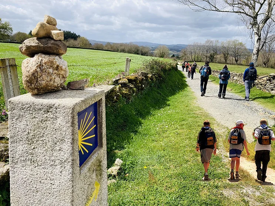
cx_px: 138
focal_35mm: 28
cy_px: 103
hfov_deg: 63.5
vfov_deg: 49.7
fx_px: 222
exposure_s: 1/1779
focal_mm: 3.99
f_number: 1.8
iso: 20
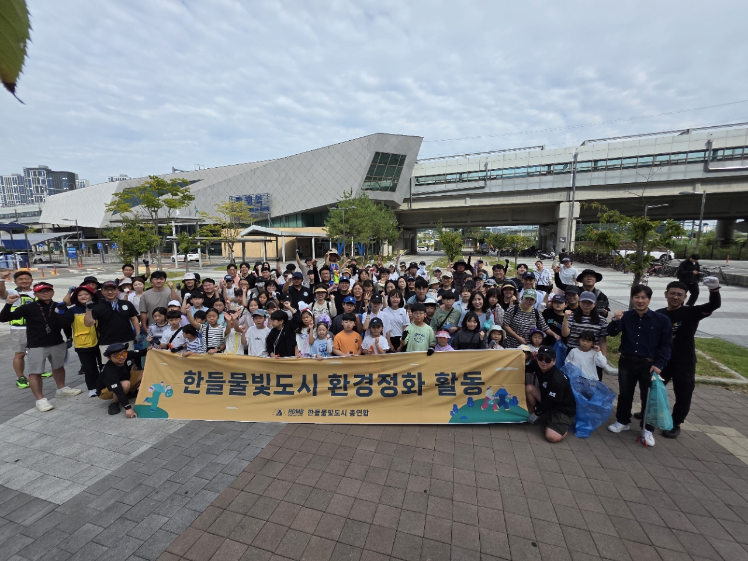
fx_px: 281
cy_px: 280
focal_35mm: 13
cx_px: 374
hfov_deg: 106.2
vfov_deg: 89.9
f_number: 1.9
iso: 40
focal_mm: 2.2
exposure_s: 1/2043
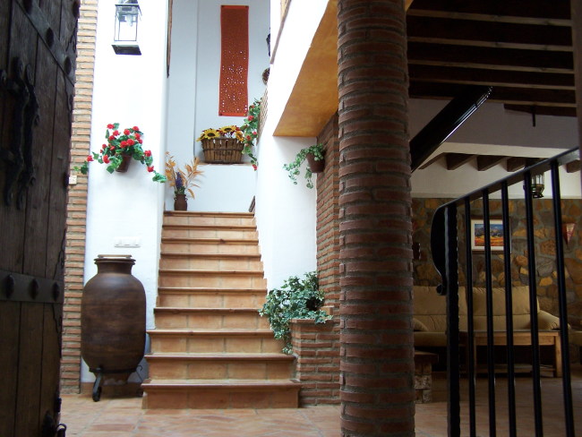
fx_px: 639
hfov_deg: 49.0
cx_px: 291
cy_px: 218
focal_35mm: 38
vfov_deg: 37.7
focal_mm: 6.3
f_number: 2.8
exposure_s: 1/20
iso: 140
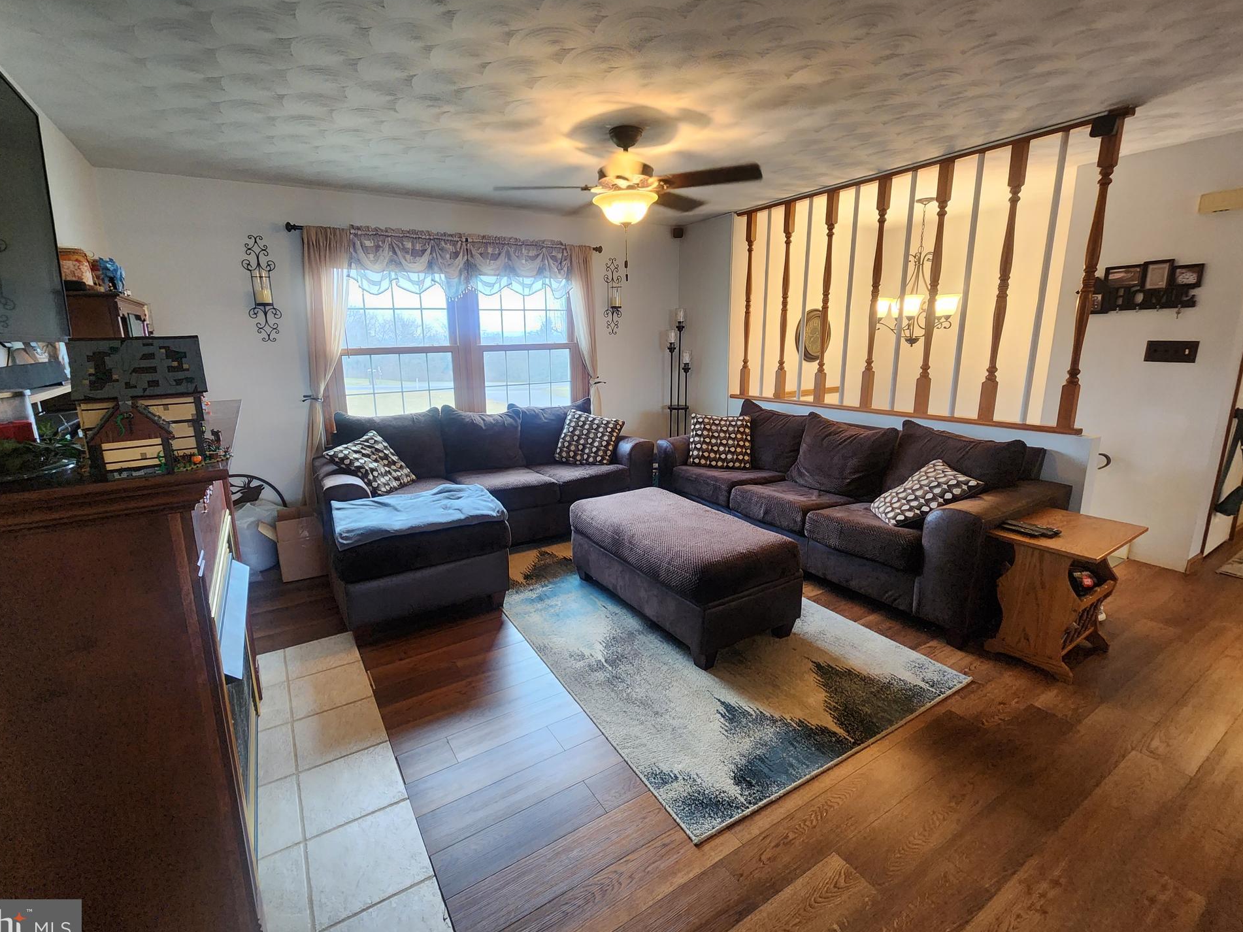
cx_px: 588
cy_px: 451
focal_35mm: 14
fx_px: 503
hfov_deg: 102.0
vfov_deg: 85.6
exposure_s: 1/60
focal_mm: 2.2
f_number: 2.2
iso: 400
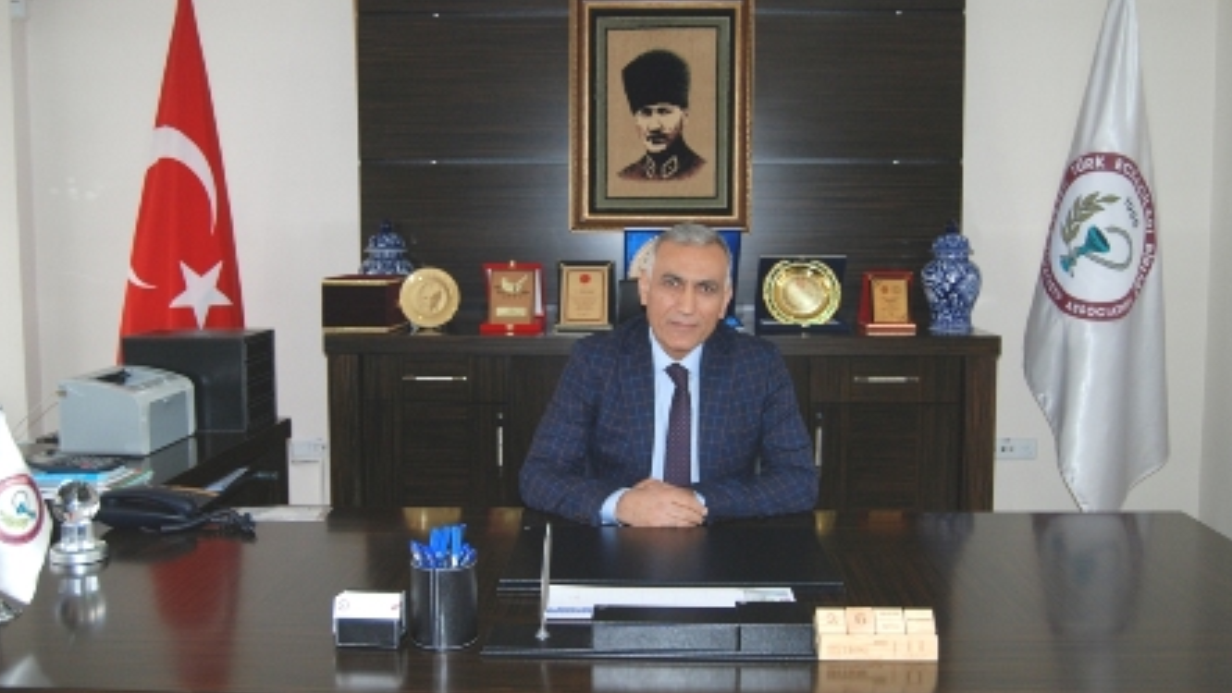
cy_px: 313
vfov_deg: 32.4
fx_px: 1194
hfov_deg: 54.6
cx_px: 613
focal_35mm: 37
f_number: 4
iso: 400
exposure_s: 1/60
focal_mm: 23
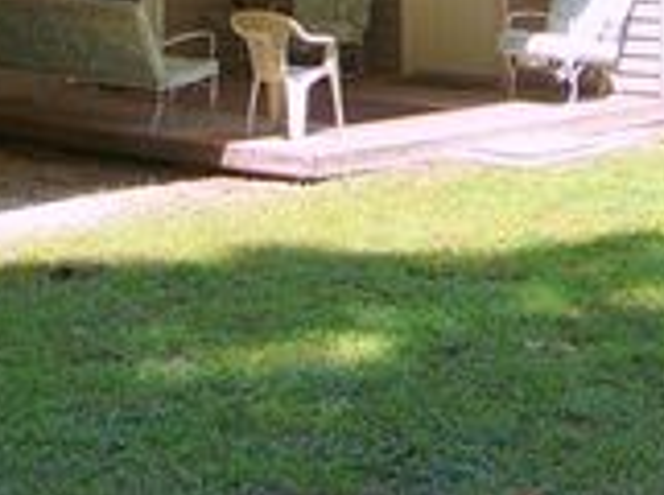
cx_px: 74
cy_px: -101
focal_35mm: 109
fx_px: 2086
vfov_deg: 13.2
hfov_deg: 17.8
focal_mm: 5.2
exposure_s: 1/320
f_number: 2.8
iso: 80
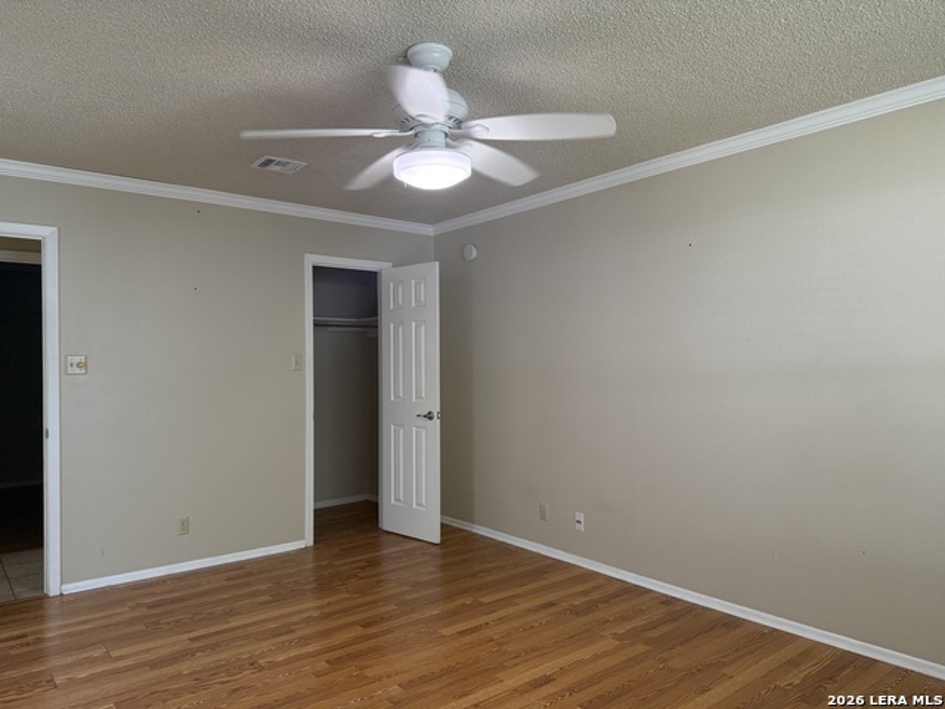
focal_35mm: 24
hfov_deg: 71.6
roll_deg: +0.7
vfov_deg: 56.8
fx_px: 655
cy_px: 354
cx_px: 472
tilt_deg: +0.5
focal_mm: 6.76
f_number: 1.78
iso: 250
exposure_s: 1/120
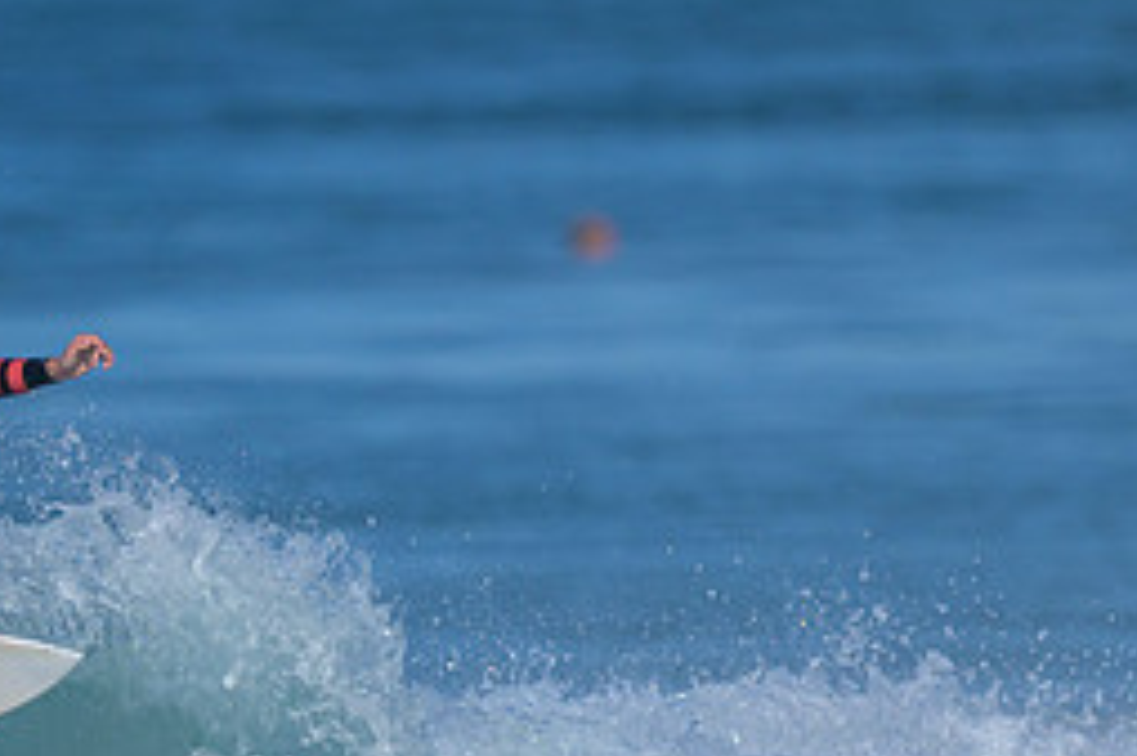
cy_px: 968
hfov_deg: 0.8
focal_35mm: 2513
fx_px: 79315
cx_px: -179
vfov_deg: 0.5
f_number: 6.3
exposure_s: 1/2000
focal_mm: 800
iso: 160
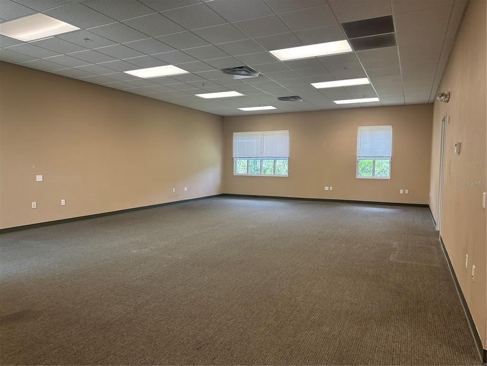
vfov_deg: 56.8
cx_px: 244
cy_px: 183
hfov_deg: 71.6
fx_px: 338
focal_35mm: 24
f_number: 1.78
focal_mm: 6.86
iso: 160
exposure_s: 1/120
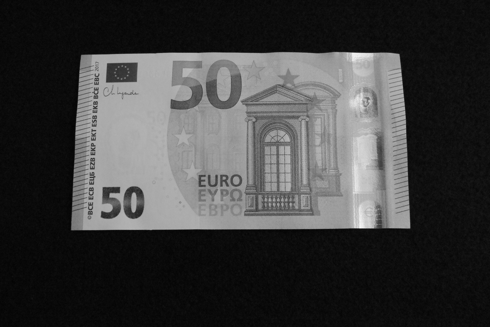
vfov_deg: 37.9
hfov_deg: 54.4
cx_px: 245
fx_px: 477
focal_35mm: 35
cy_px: 164
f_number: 11
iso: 25600
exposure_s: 1/60
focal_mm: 35
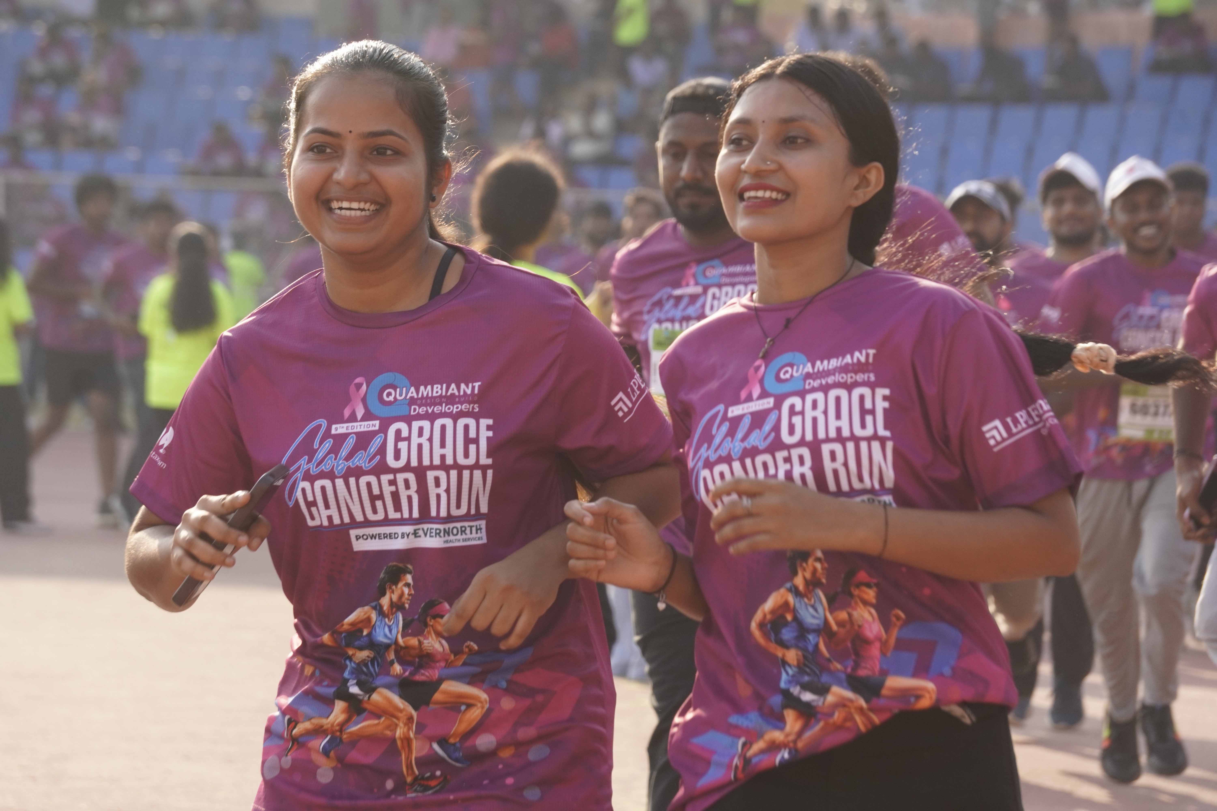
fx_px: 7606
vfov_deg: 6.1
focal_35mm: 225
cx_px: 608
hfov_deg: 9.1
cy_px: 406
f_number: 8
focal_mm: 150
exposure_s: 1/500
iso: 640
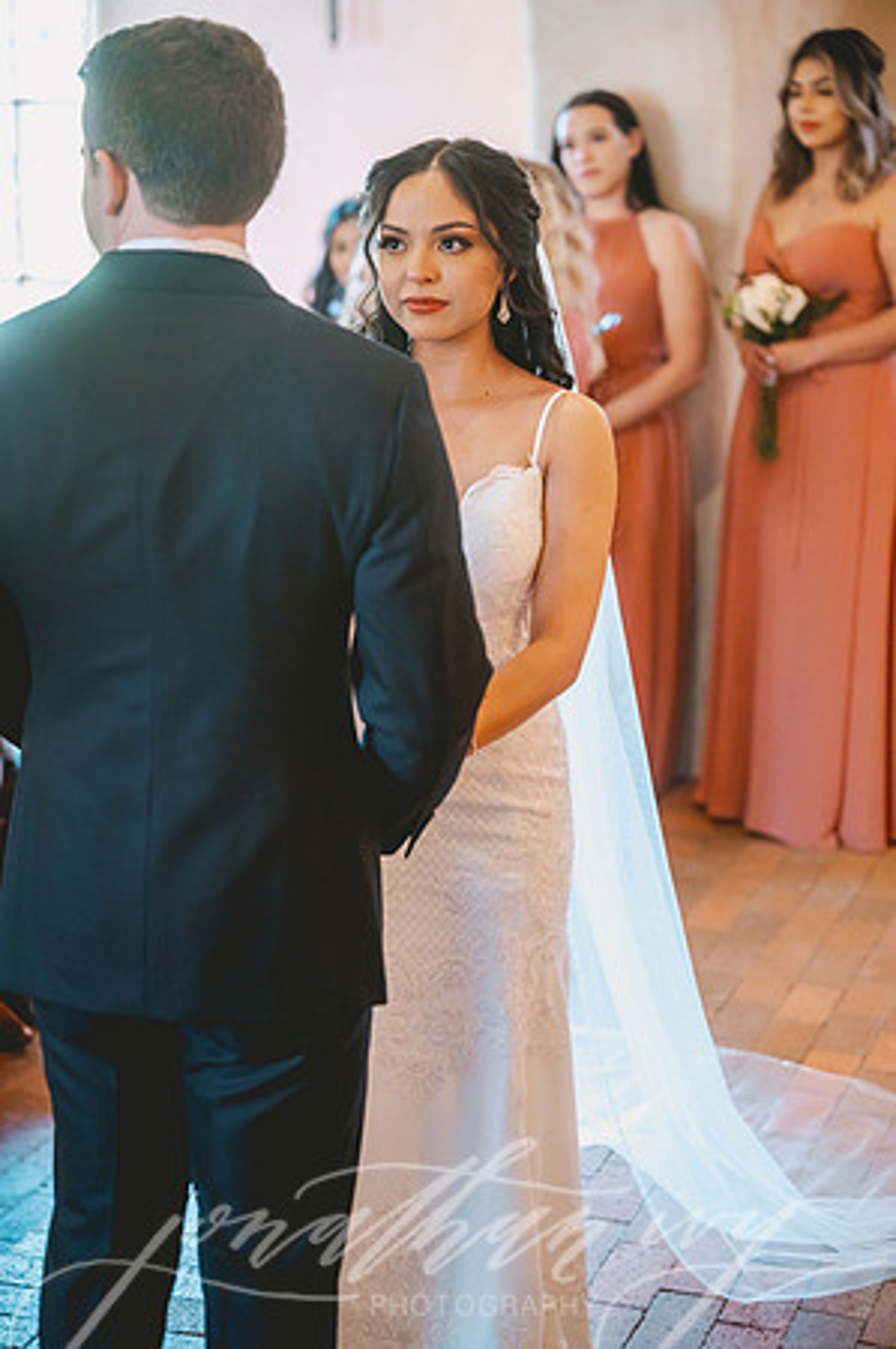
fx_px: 2619
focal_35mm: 70
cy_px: 674
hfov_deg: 19.4
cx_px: 448
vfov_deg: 28.9
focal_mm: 70
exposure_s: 1/125
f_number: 2.8
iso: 1600
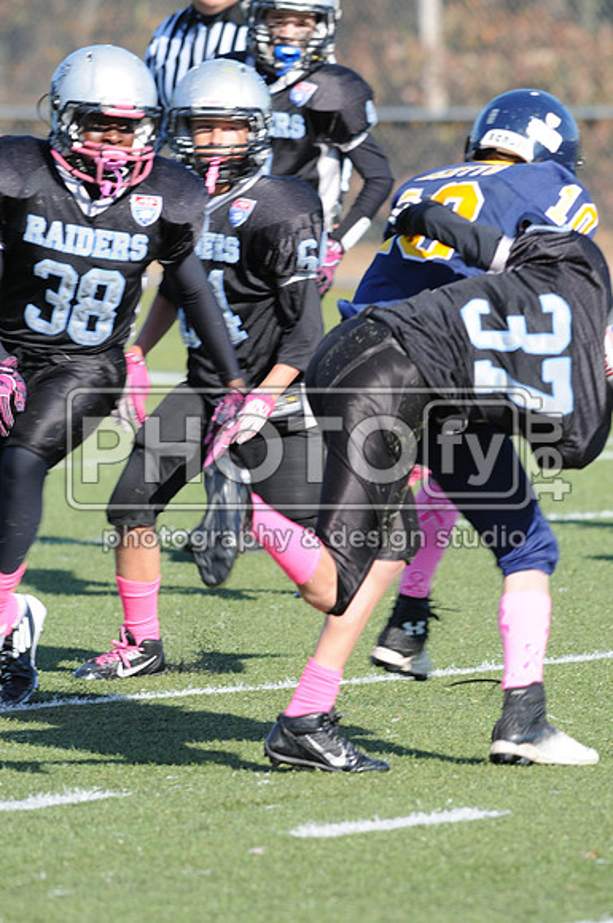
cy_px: 462
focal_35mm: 450
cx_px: 306
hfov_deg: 3.0
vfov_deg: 4.6
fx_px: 11527
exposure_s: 1/500
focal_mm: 300
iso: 200
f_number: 5.6
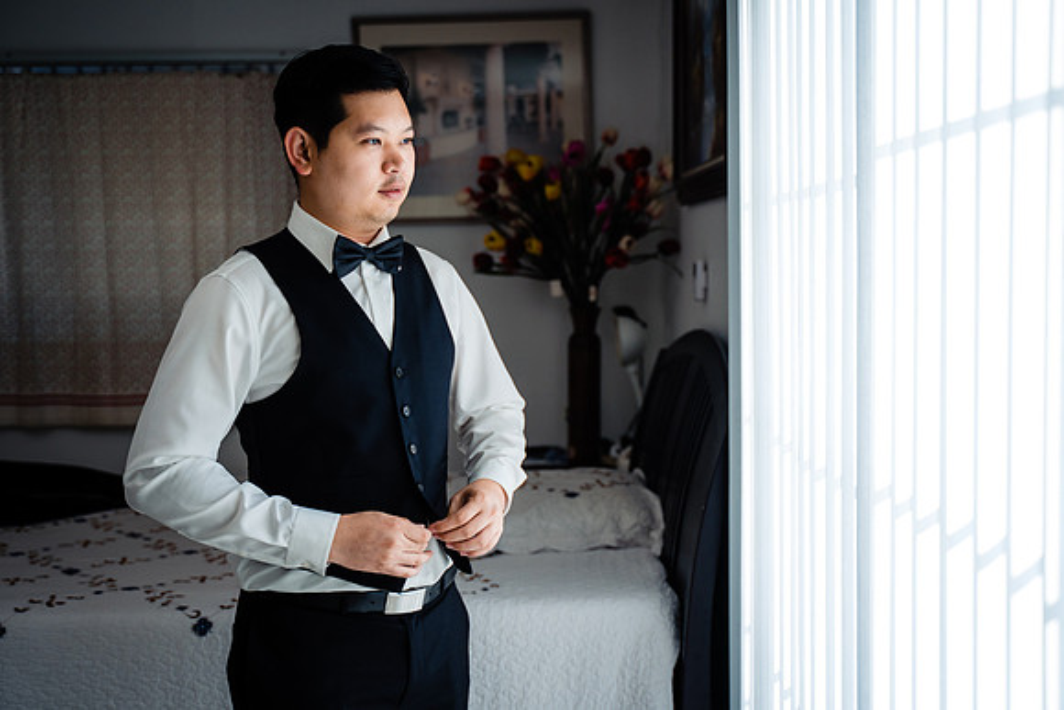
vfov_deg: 29.9
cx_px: 532
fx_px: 1330
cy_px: 355
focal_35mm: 45
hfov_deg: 43.6
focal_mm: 45
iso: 250
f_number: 2.8
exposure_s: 1/500
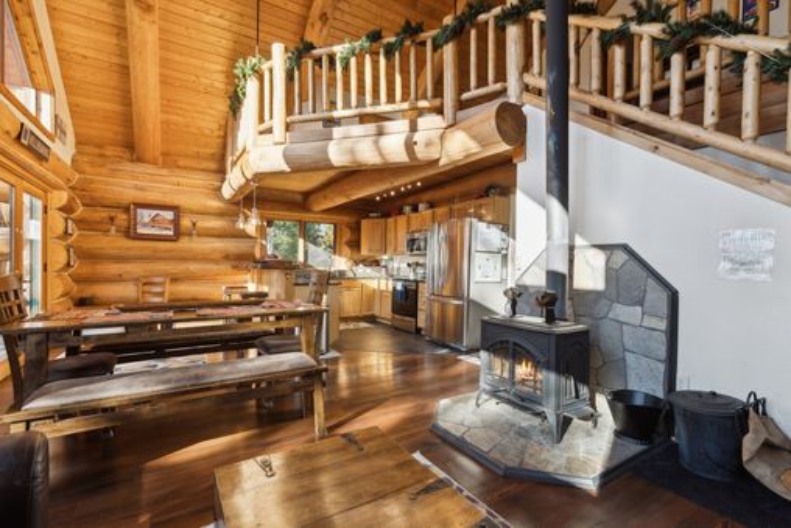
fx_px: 330
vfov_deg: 77.4
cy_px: 264
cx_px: 396
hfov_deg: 100.4
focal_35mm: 15
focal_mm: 10
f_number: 6.3
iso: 100
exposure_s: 1/50
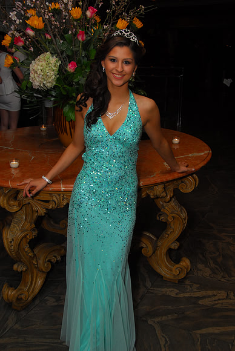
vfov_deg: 46.4
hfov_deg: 32.0
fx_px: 410
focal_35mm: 42
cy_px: 176
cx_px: 118
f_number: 5.6
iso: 400
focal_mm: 28
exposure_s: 1/60
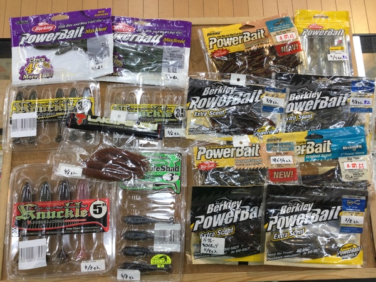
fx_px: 337
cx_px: 188
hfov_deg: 58.4
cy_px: 141
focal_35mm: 31
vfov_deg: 45.4
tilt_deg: -77.7
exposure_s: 1/40
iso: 25
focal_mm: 3.3
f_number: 2.4
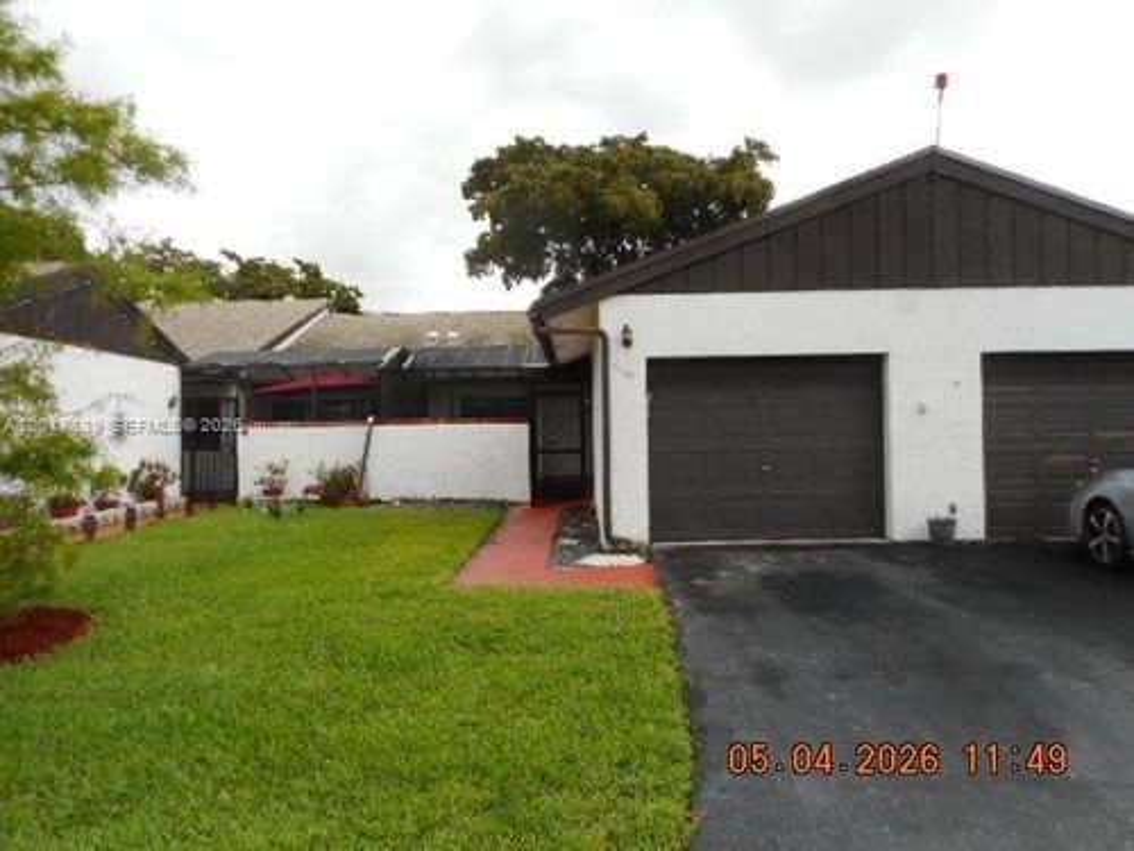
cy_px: 426
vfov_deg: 54.9
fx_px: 819
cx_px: 567
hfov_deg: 69.4
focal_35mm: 25
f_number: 3.7
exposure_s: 1/320
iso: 80
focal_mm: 4.5
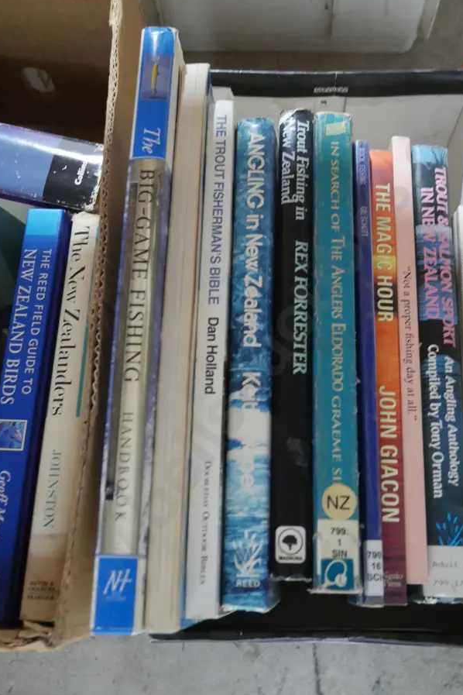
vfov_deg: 50.7
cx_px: 275
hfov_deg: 34.9
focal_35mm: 38
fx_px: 733
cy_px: 350
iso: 2500
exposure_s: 1/60
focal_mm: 16
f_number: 3.6
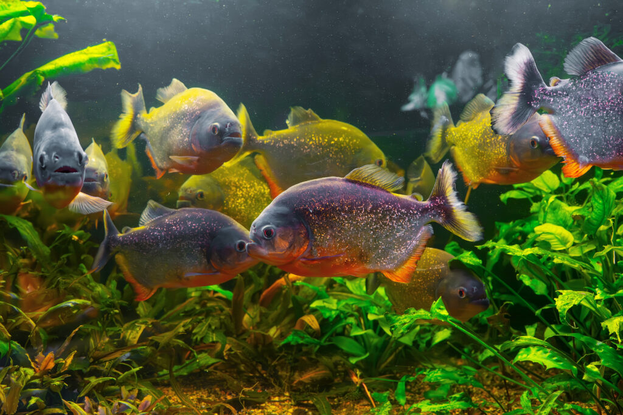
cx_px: 312
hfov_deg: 53.1
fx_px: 623
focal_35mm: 36
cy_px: 208
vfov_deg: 36.9
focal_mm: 36
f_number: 7.1
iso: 2500
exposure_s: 1/100
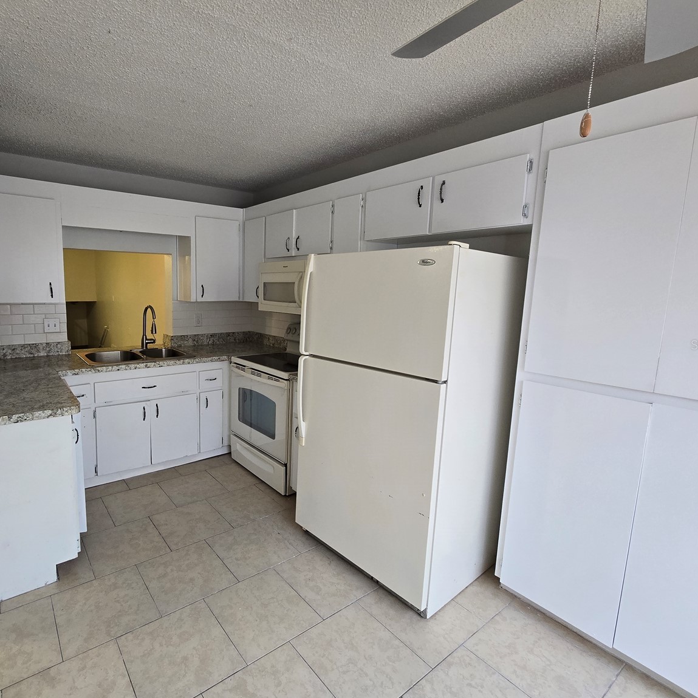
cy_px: 344
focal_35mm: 16
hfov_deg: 85.8
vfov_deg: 87.4
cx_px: 262
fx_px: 365
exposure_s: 1/60
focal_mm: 2.2
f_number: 2.2
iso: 160
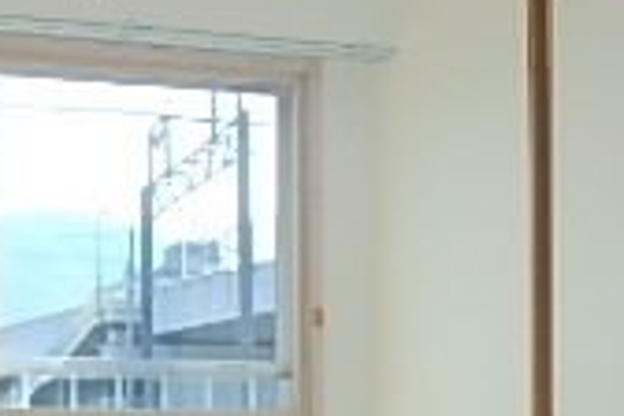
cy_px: 542
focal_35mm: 83
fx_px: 1439
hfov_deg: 24.2
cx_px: 152
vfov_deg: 15.6
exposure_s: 1/320
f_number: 3.5
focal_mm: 3.7
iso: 125
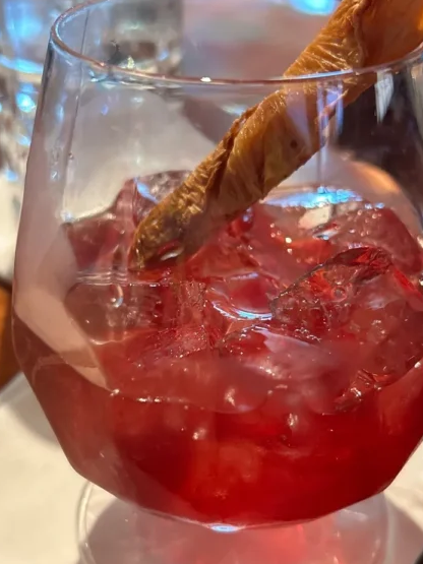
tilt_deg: -33.3
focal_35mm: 48
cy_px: 274
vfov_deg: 39.7
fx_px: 782
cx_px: 215
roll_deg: -0.5
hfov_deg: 30.3
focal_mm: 5.7
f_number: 1.5
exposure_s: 1/60
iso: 250
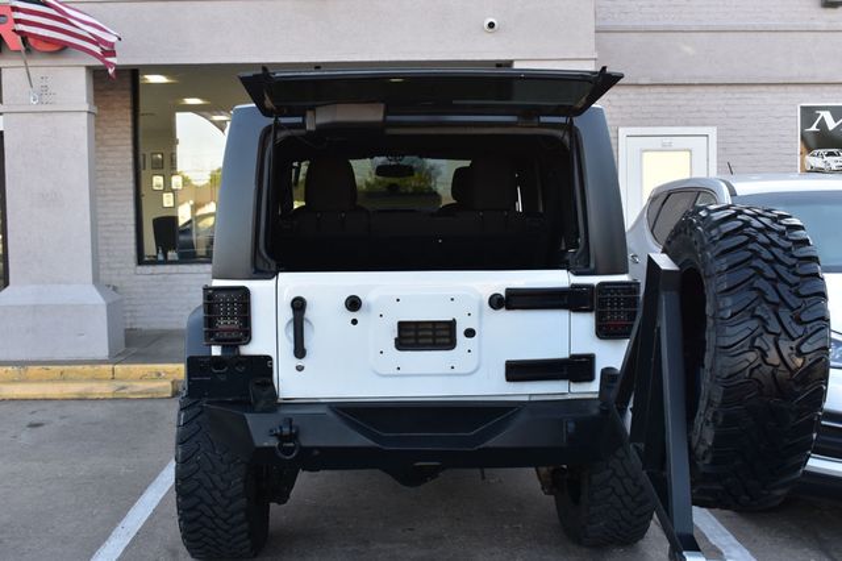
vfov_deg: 30.8
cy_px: 280
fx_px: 1017
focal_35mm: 44
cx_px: 421
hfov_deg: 45.0
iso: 400
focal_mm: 29
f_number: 9
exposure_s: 1/100
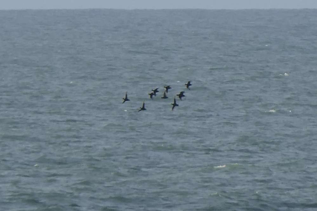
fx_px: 8453
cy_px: 106
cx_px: 158
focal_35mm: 960
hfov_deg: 2.1
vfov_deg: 1.4
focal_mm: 176
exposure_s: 1/500
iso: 125
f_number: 4.5
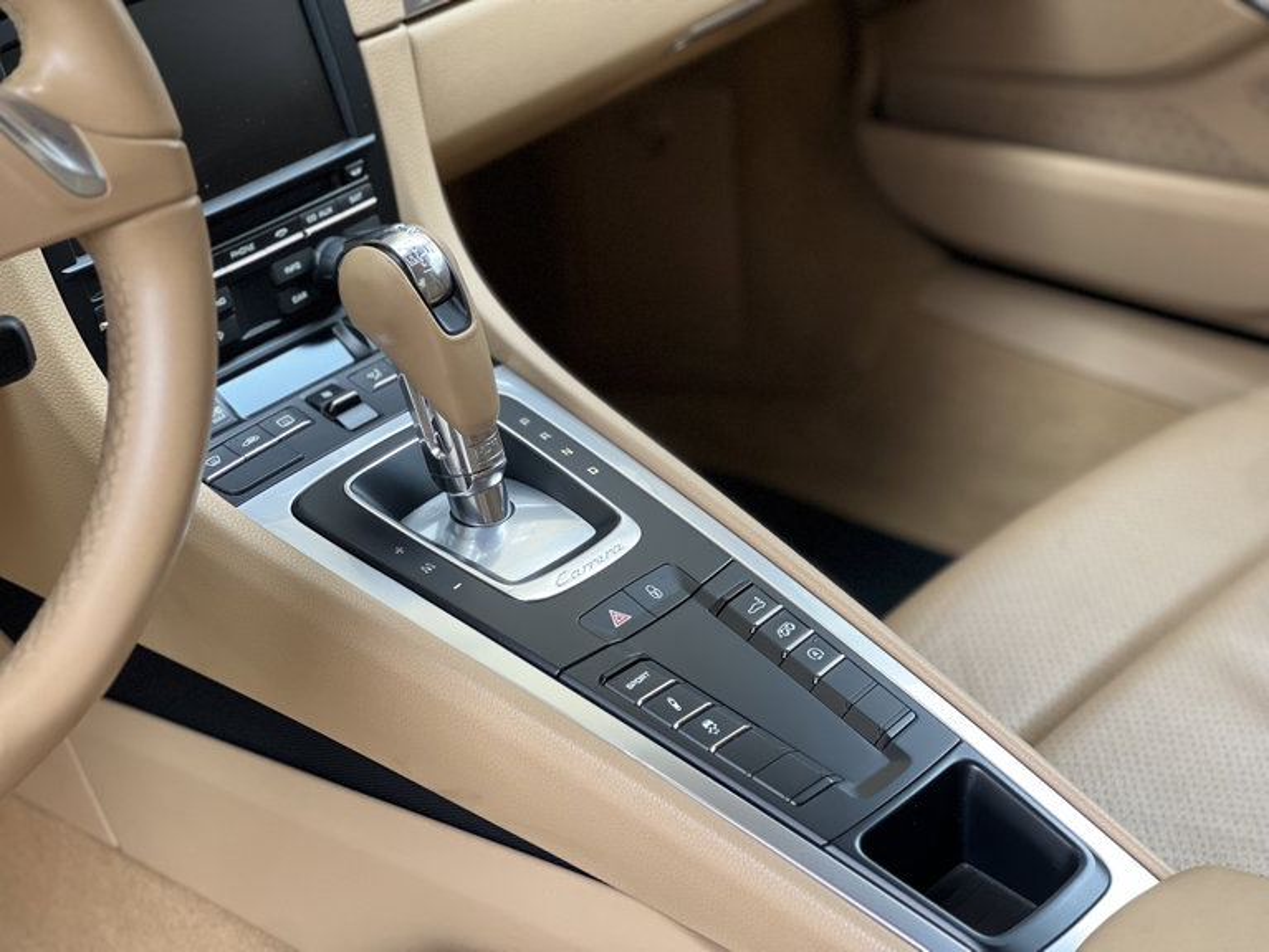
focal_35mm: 77
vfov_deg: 19.2
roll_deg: +6.6
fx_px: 2824
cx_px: 634
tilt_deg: -28.1
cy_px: 476
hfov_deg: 25.3
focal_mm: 9
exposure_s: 1/40
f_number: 2.8
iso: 250
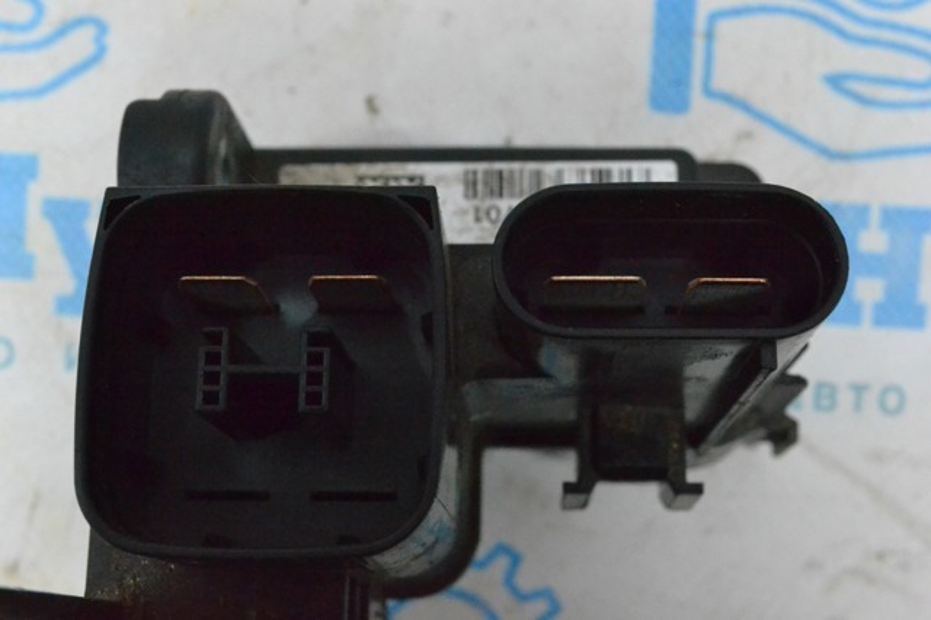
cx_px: 466
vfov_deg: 25.0
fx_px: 1396
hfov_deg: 36.9
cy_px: 310
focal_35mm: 54
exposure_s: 1/160
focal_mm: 36
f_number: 9
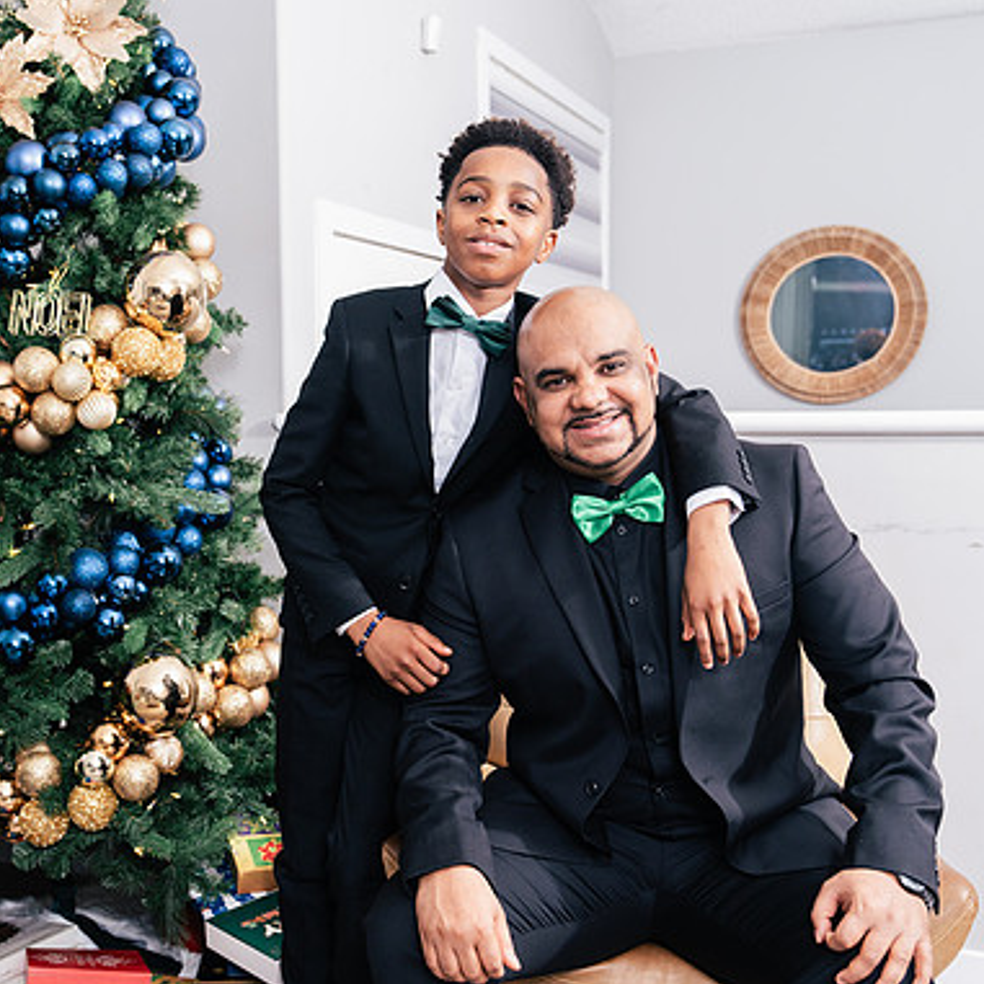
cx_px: 310
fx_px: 1415
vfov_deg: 38.3
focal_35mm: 44
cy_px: 497
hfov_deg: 37.8
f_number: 4
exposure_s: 1/160
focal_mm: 34
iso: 200
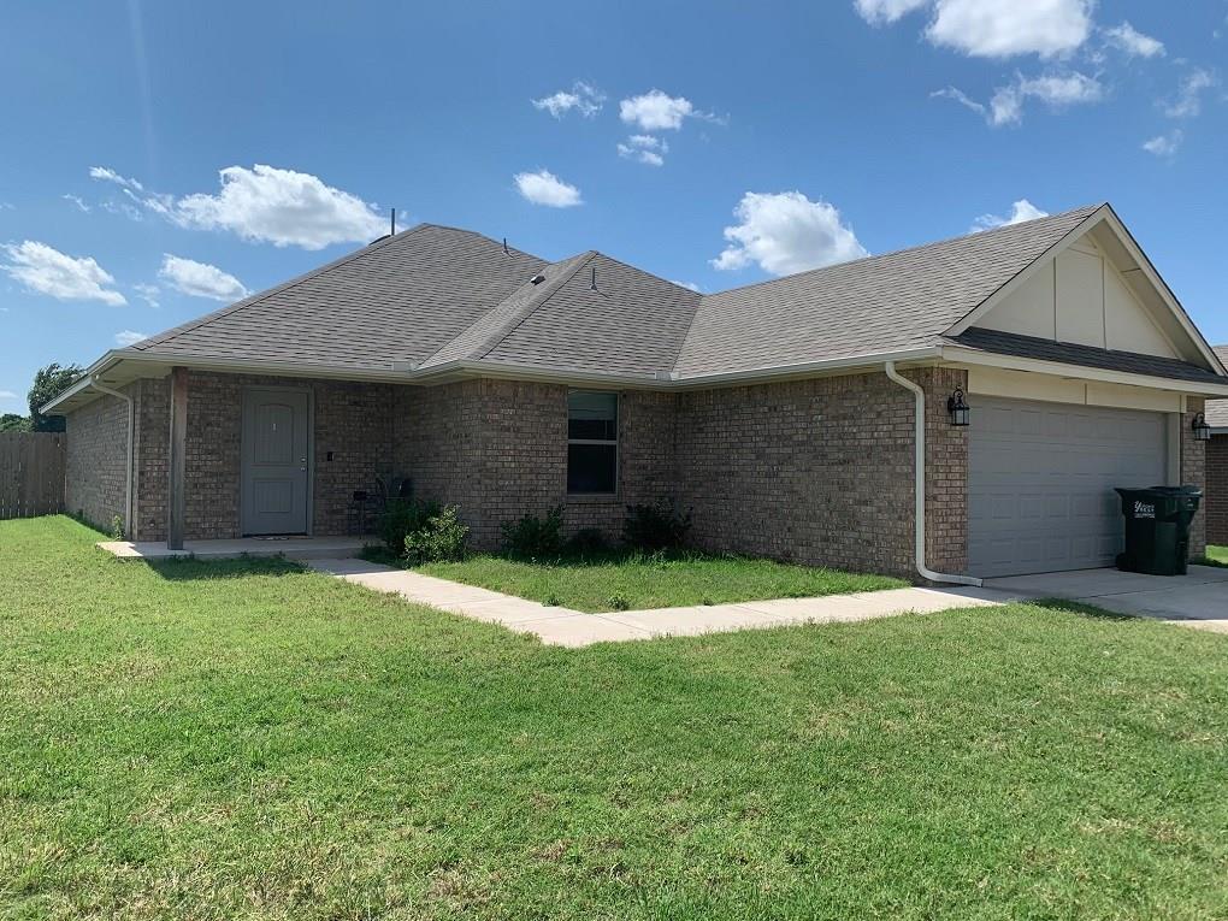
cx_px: 614
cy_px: 460
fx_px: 922
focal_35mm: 26
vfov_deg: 53.1
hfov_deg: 67.3
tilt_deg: +2.4
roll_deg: -1.2
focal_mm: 4.25
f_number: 1.8
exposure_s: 1/2421
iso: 25
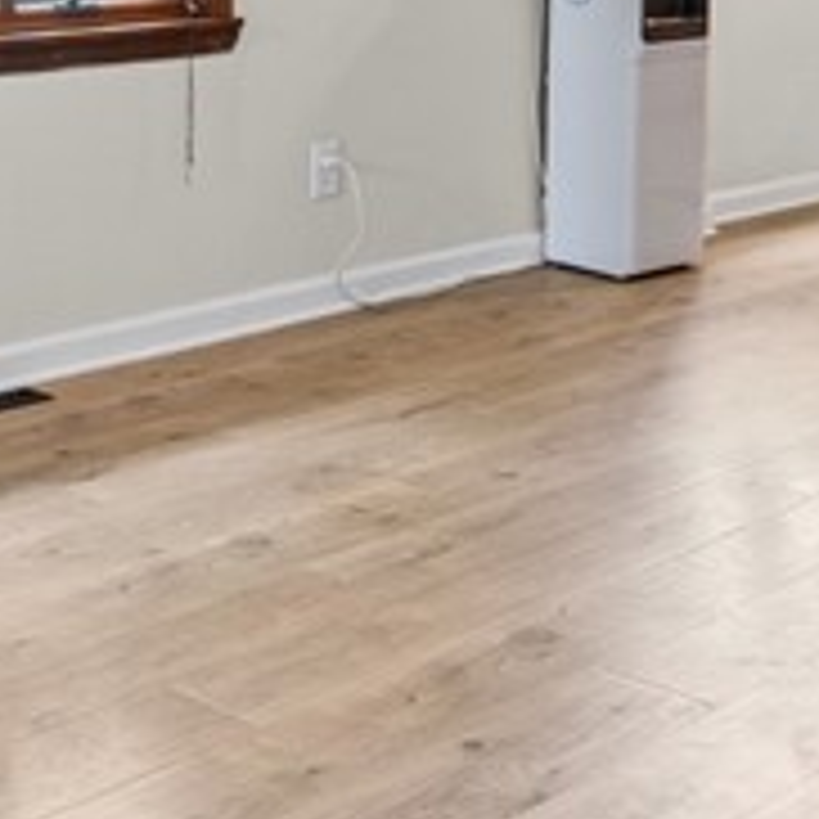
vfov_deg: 21.4
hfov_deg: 22.7
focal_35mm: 76
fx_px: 2034
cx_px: 495
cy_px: -119
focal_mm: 15
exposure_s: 1/2.5
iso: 250
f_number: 9
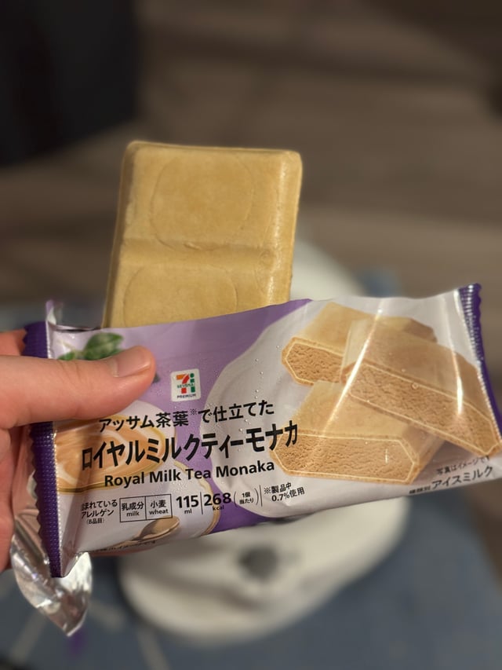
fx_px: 928
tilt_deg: -48.4
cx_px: 251
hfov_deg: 30.3
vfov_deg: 39.7
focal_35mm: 48
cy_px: 335
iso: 500
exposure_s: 1/33
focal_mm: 6.76
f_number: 1.78
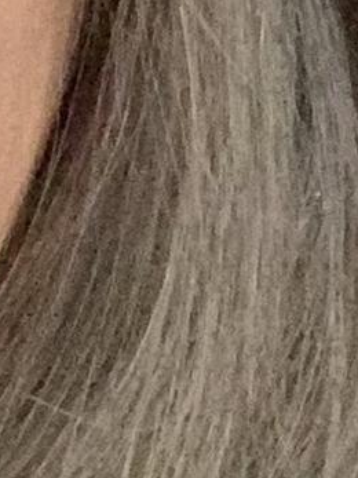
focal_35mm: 181
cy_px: -153
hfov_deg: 7.8
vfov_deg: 10.7
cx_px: -390
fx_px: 2497
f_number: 2.2
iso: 320
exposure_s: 1/34
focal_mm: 2.87
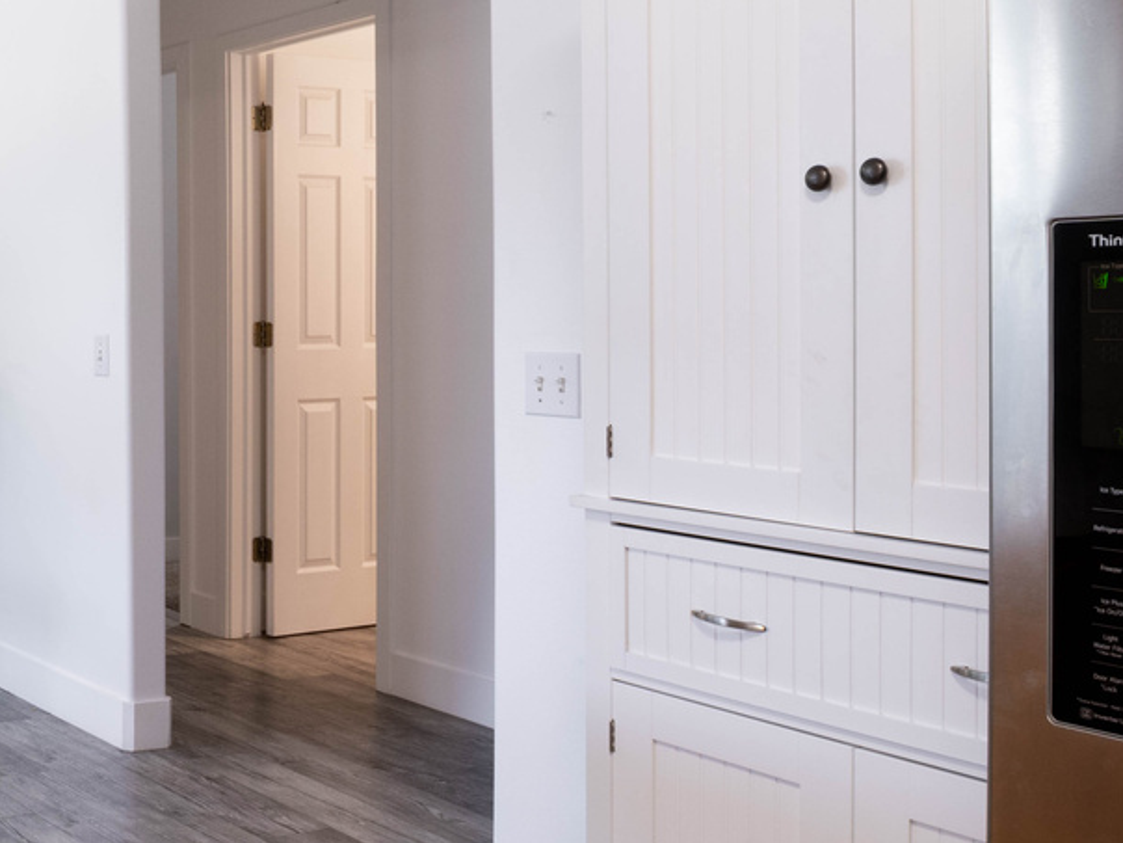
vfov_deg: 32.7
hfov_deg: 34.4
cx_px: -227
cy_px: 298
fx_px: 1427
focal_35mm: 44
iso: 160
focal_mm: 12
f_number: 11
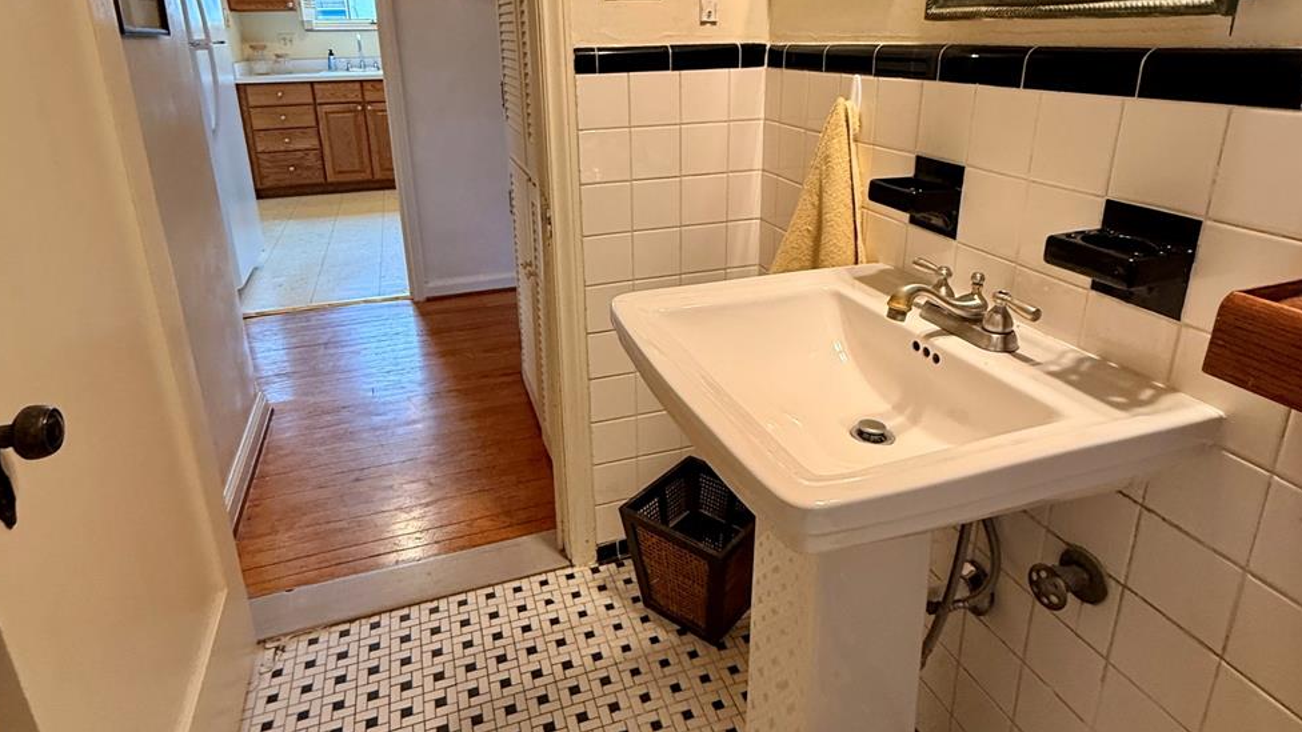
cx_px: 648
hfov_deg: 99.4
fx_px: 552
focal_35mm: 16
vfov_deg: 65.8
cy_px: 264
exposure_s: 1/60
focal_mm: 2.22
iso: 200
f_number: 2.2
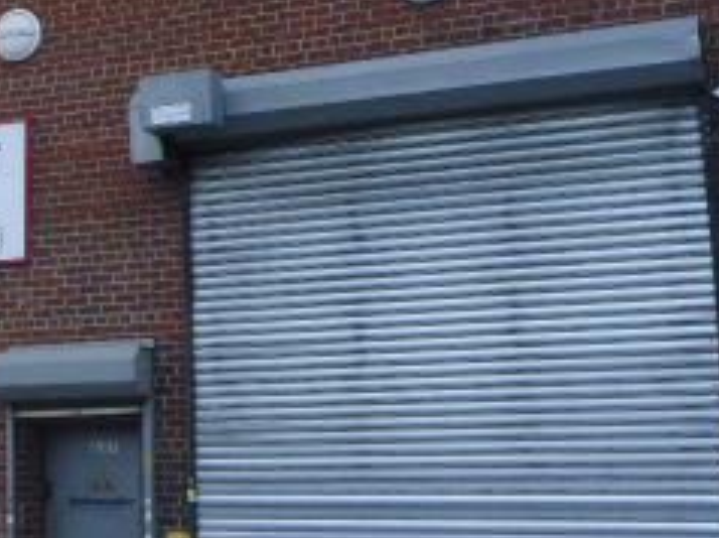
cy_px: 160
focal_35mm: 78
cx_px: -39
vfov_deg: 18.8
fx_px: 1618
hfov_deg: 23.7
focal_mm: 5.2
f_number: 4.1
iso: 100
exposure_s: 1/160
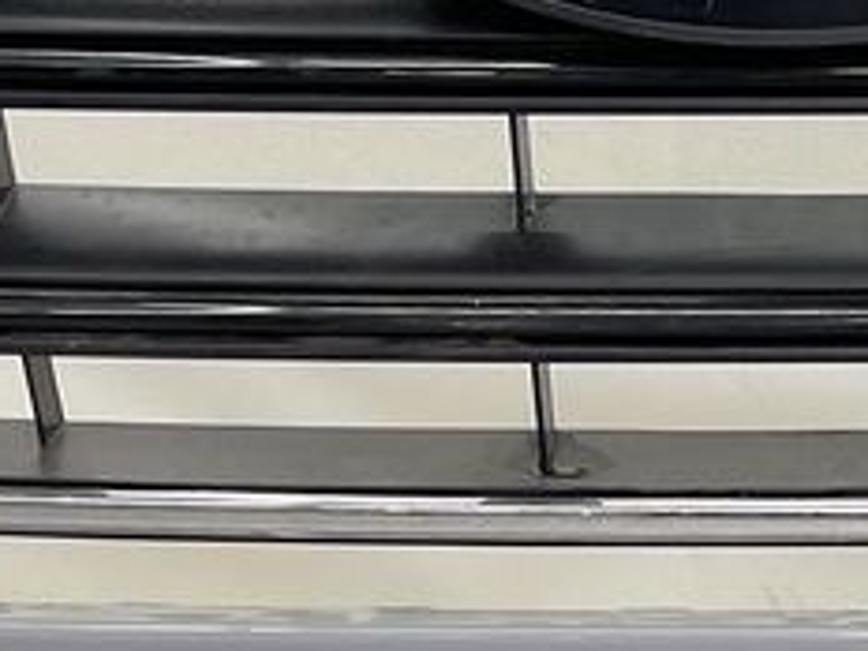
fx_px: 3159
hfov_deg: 15.4
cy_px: 355
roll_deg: -0.4
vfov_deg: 11.8
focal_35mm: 126
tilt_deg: -8.1
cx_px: 819
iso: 25
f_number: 1.8
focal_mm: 3
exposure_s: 1/100
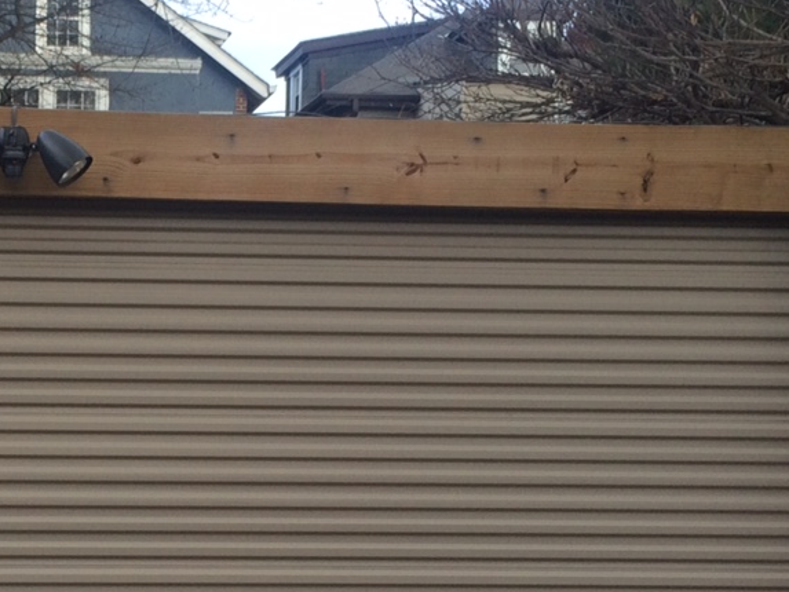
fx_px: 1847
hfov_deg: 23.3
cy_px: 442
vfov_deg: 18.1
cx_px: 34
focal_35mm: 81
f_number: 2.2
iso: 40
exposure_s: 1/120
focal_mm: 4.15
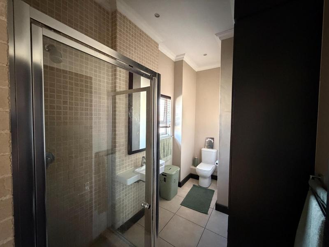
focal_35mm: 14
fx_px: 133
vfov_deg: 85.7
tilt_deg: -2.0
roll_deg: -0.9
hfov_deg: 102.1
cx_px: 164
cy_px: 124
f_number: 2.2
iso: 1250
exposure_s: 1/52
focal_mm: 2.22
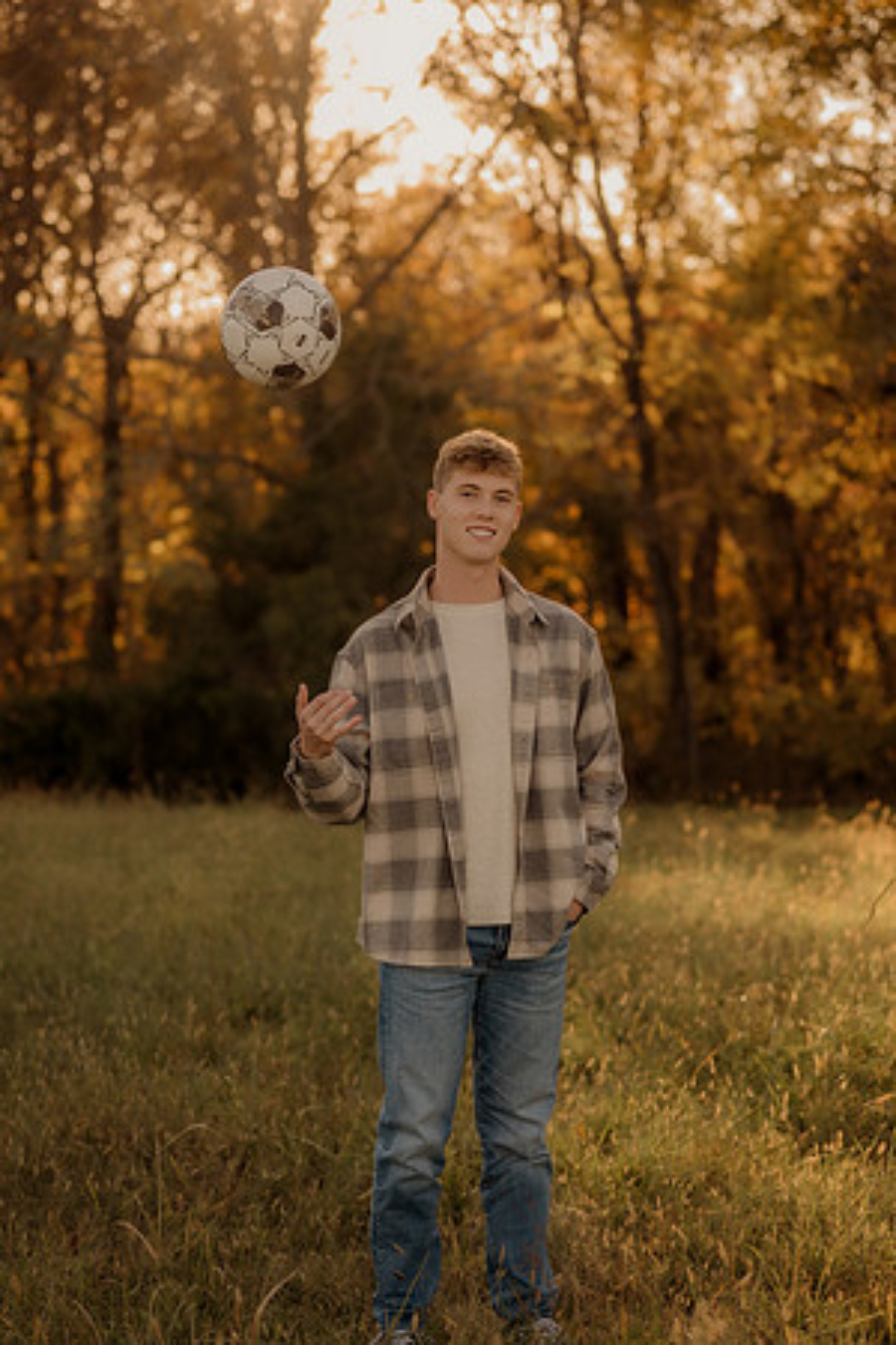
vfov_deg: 27.0
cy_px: 672
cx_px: 448
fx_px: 2800
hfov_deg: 18.2
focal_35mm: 75
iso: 250
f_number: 1.8
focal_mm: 50
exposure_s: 1/1250
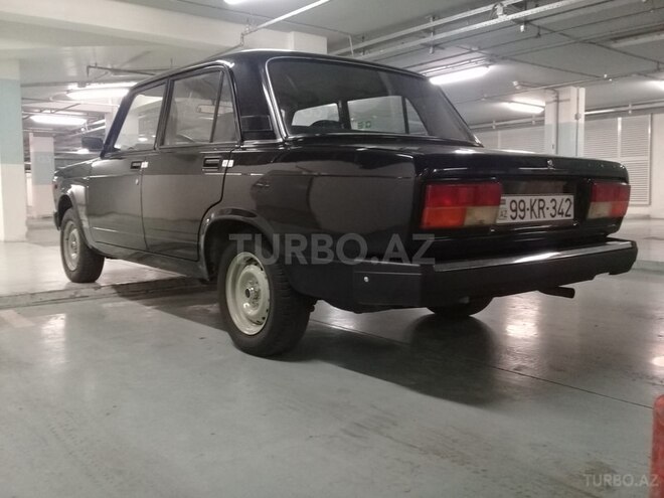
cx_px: 332
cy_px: 249
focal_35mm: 31
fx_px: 595
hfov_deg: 58.4
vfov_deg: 45.4
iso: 200
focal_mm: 3.3
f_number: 2.2
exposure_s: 1/20
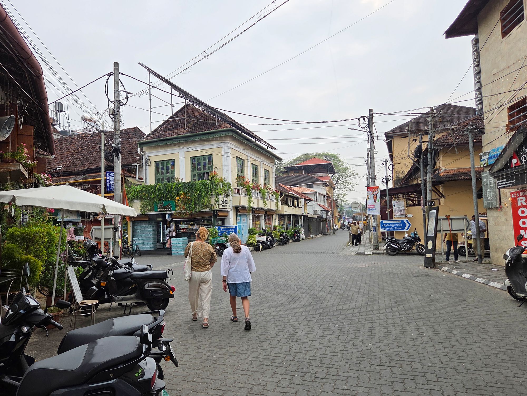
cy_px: 198
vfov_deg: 58.9
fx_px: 350
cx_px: 264
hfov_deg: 73.9
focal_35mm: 23
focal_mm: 5.4
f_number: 1.8
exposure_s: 1/2443
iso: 80
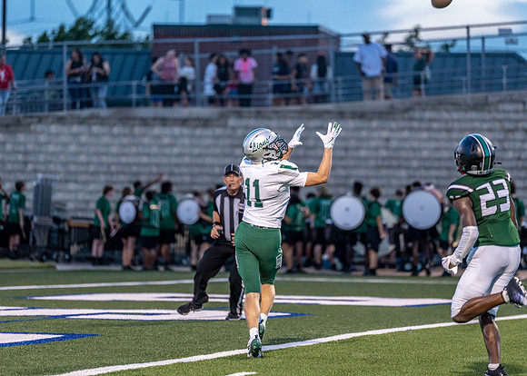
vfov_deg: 6.9
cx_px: 264
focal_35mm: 210
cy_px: 188
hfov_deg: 9.6
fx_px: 3136
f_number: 2.8
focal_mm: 200
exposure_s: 1/1250
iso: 2000
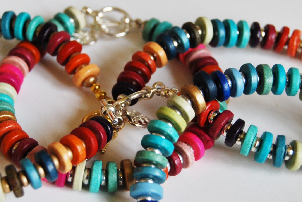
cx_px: 124
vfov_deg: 12.4
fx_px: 932
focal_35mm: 111
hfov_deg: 18.4
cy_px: 111
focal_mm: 40
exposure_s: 1/30
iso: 500
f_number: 5
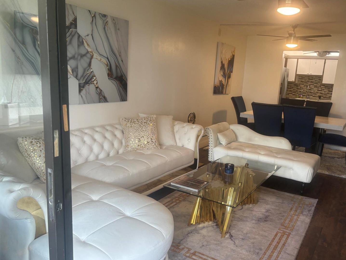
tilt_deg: -12.5
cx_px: 193
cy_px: 140
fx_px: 290
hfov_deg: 61.5
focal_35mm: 29
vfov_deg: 48.2
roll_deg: -3.3
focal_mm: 5.96
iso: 100
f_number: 1.6
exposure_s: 1/60
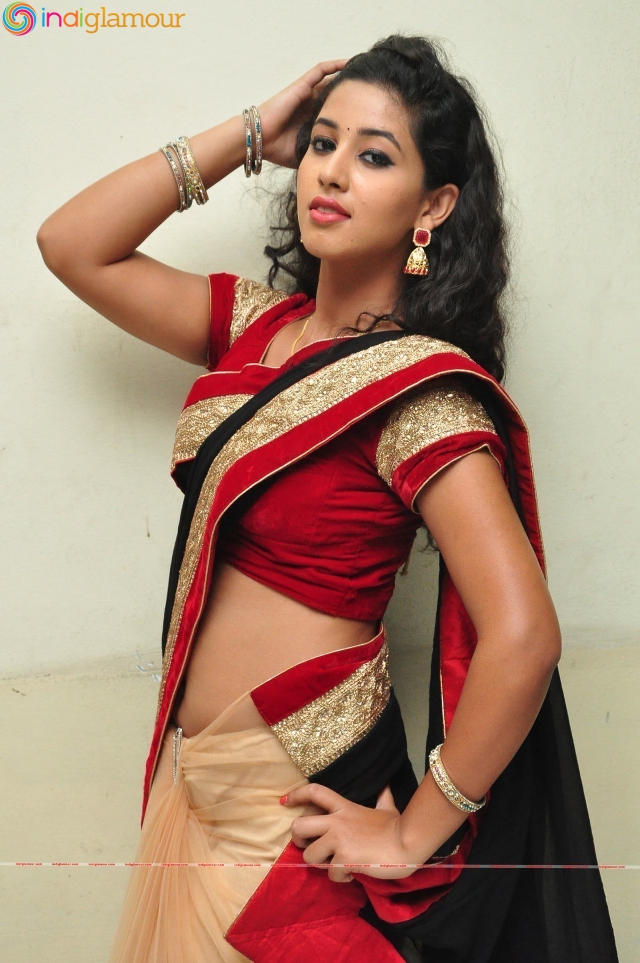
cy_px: 482
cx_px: 320
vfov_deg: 29.9
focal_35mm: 68
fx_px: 1805
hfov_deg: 20.1
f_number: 7.1
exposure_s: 1/125
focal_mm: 45
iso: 1600
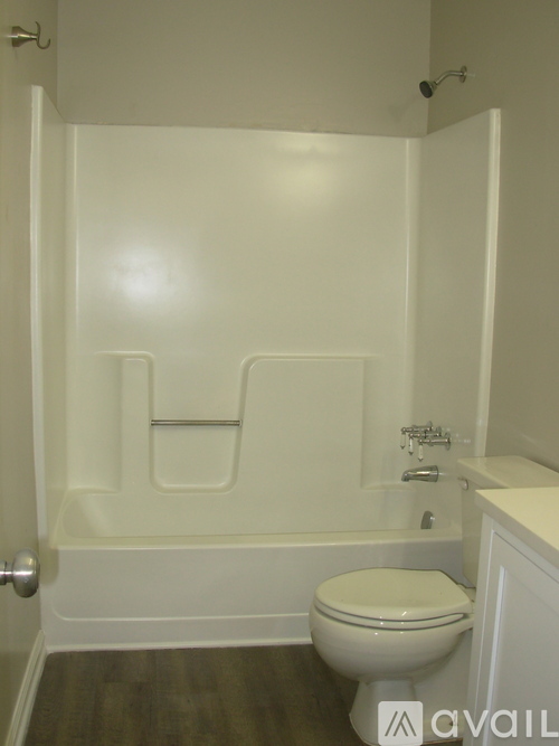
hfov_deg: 37.7
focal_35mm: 38
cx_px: 280
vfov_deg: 49.0
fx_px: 818
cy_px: 373
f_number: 2.9
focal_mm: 6.3
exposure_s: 1/32
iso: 50
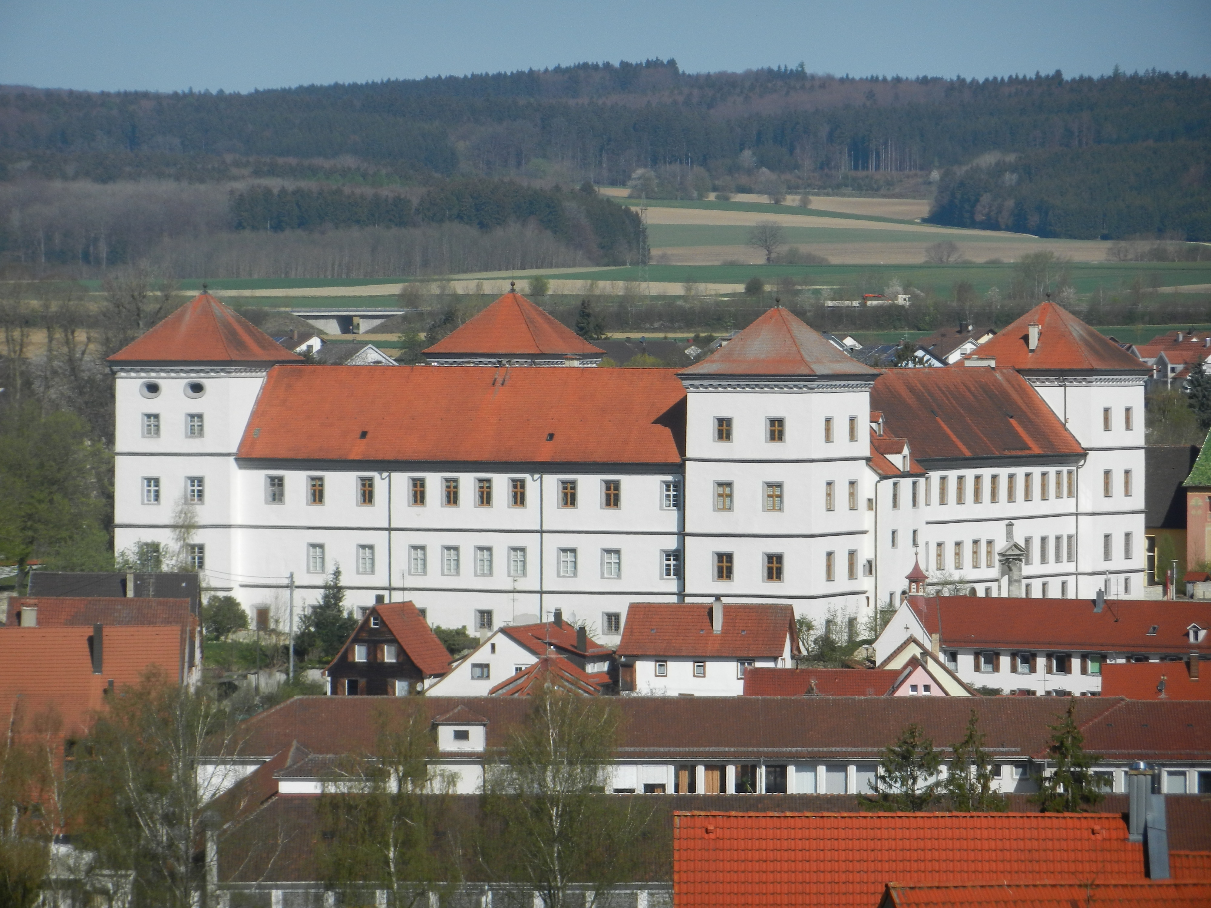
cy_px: 454
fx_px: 8816
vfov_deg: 5.9
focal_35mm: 252
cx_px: 606
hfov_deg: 7.9
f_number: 5.3
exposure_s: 1/1250
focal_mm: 45.3
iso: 160
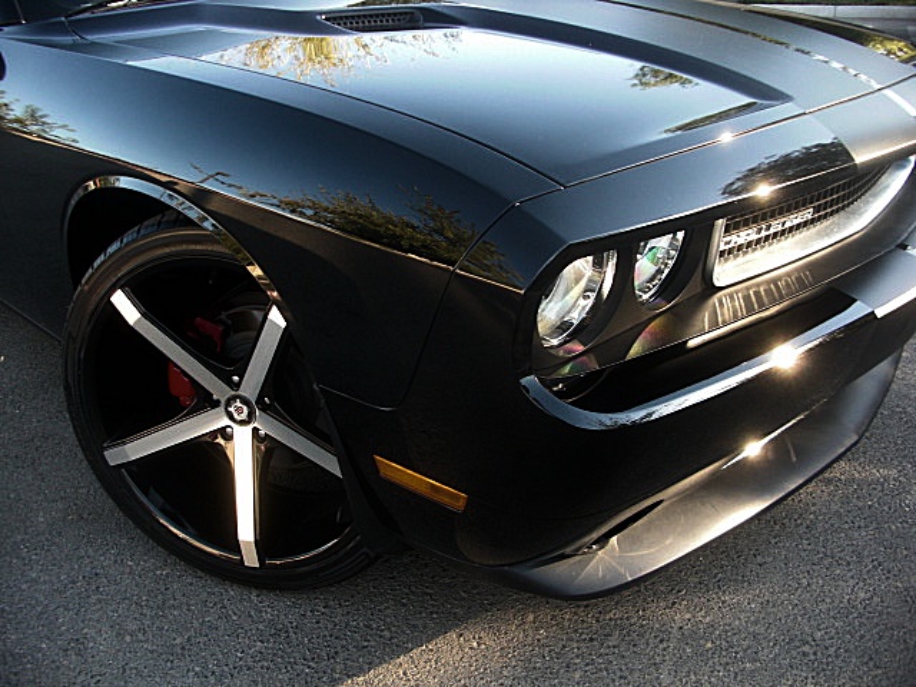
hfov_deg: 51.4
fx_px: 953
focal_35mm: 36
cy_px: 344
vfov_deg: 39.7
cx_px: 458
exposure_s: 1/100
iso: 100
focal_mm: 6.3
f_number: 2.8
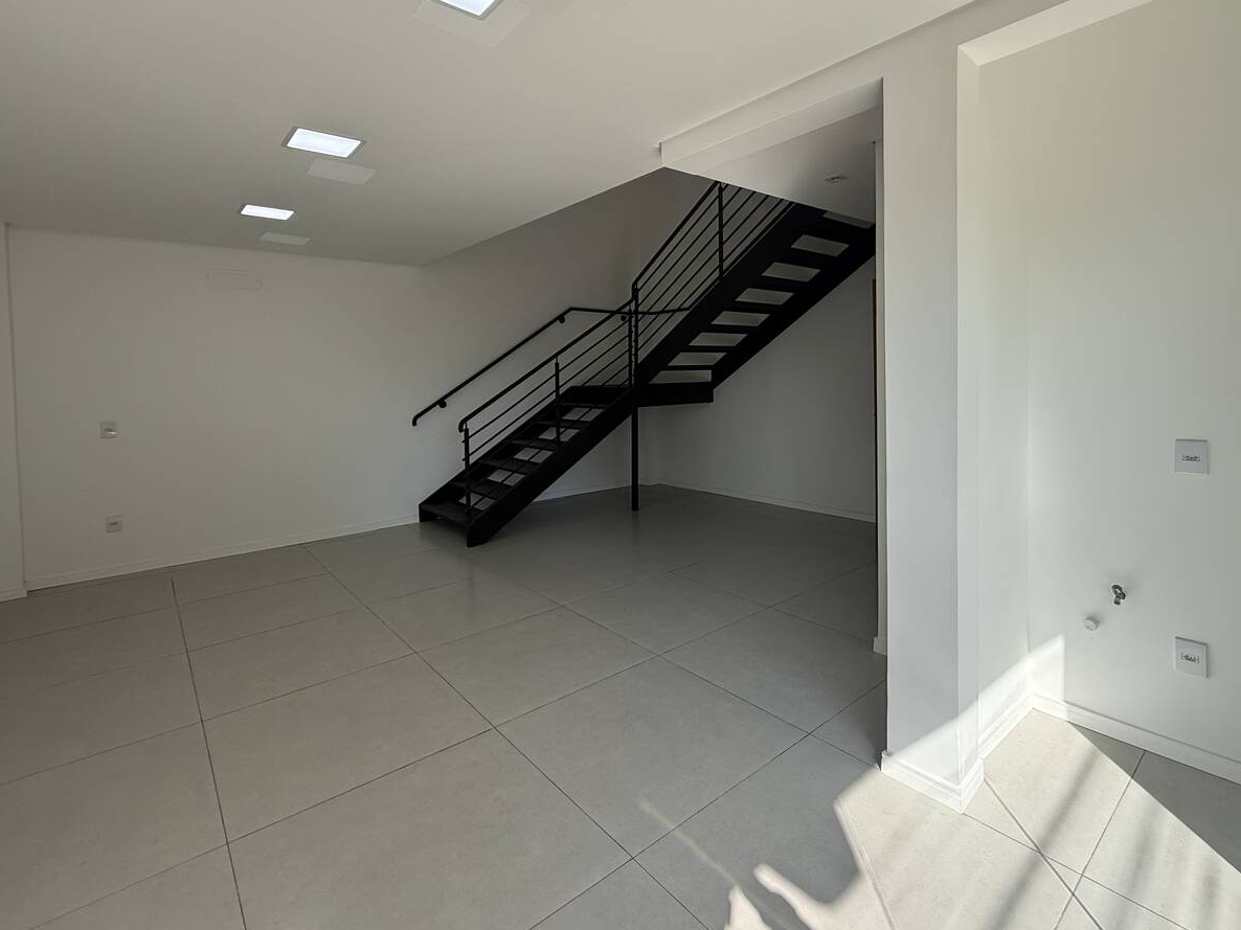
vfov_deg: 74.2
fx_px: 609
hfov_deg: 90.9
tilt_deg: -1.8
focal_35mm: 17
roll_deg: +0.6
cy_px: 391
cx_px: 657
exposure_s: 1/336
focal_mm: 2.22
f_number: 2.2
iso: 64
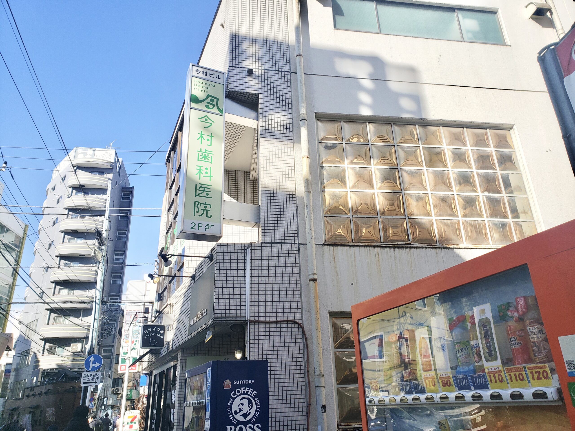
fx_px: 432
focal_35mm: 26
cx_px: 288
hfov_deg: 67.3
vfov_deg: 53.1
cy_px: 216
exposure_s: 1/1513
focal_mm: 4.3
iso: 50
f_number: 2.4
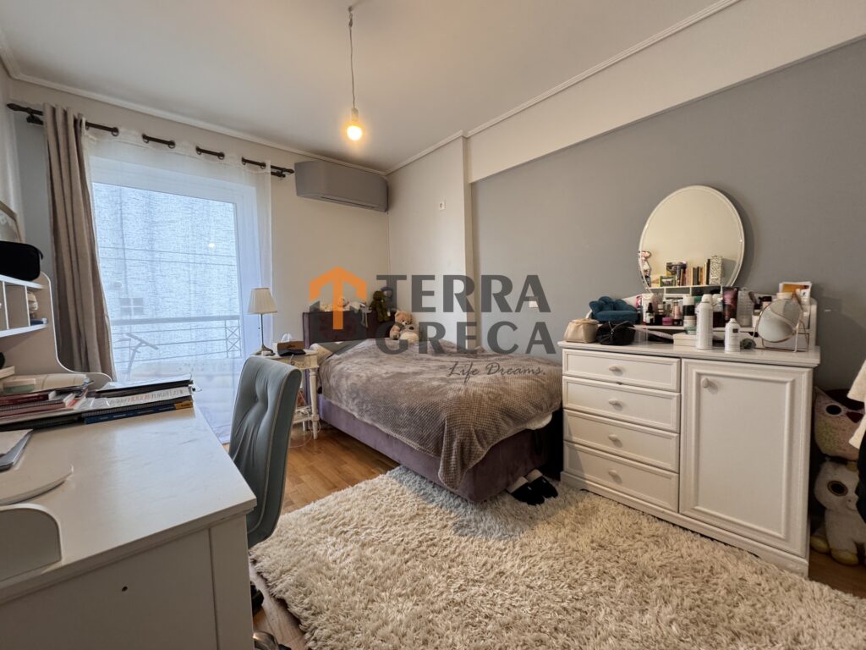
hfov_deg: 102.1
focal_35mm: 14
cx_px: 433
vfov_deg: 85.7
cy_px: 325
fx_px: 350
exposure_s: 1/50
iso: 250
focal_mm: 2.22
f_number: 2.2
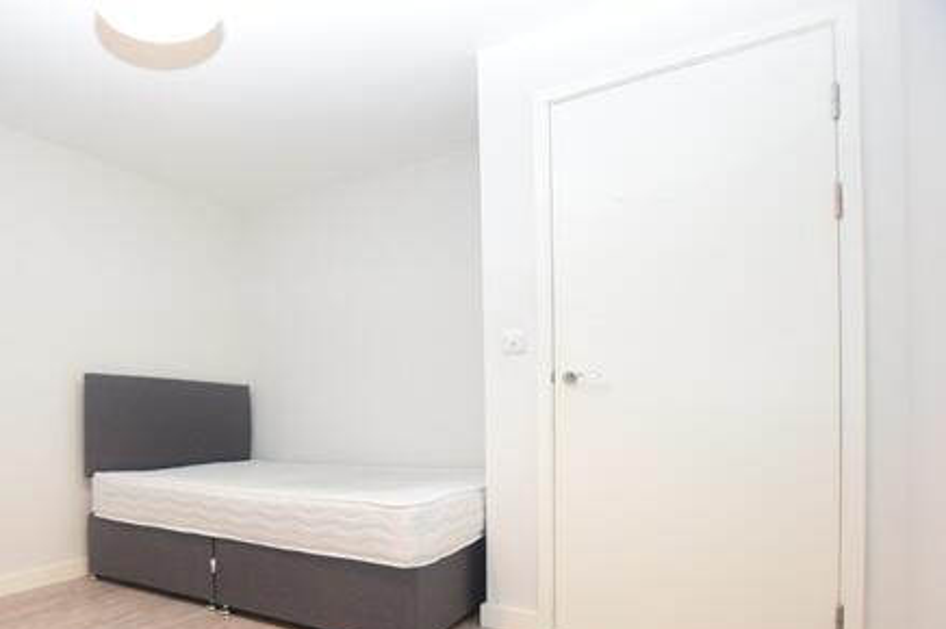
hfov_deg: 74.8
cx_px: 276
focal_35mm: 22
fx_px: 578
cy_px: 425
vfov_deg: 55.8
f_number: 3.5
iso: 1000
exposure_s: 1/60
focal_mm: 10
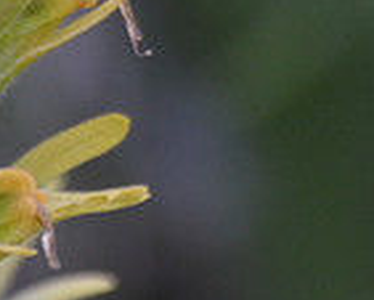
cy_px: 37
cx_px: 29
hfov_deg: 1.4
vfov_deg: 1.2
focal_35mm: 1346
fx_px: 14909
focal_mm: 300
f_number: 5.6
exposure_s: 1/250
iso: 1600
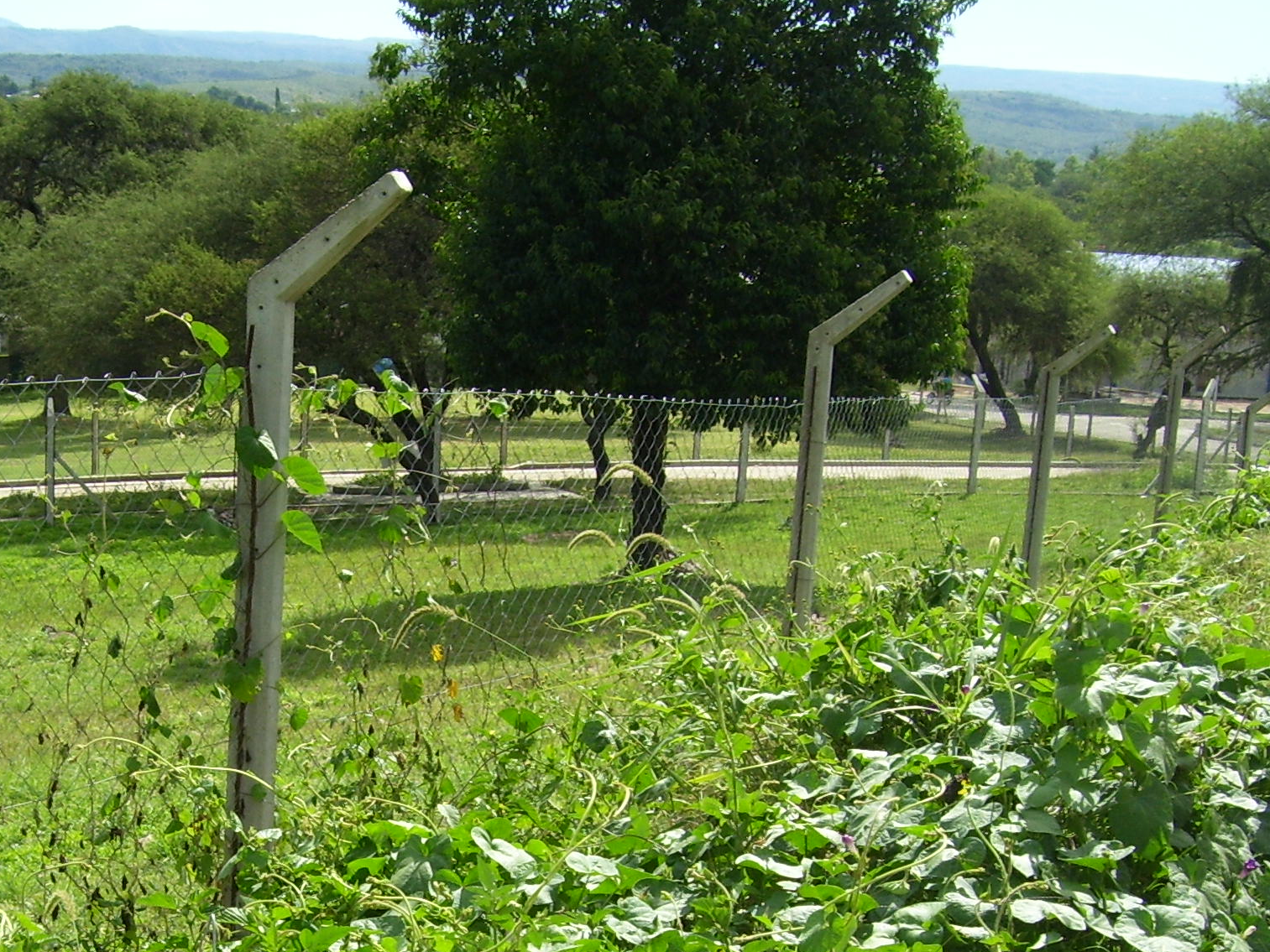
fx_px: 2312
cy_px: 782
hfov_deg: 30.1
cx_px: 269
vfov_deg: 22.9
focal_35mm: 63
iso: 80
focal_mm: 6
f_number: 4.8
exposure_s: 1/350
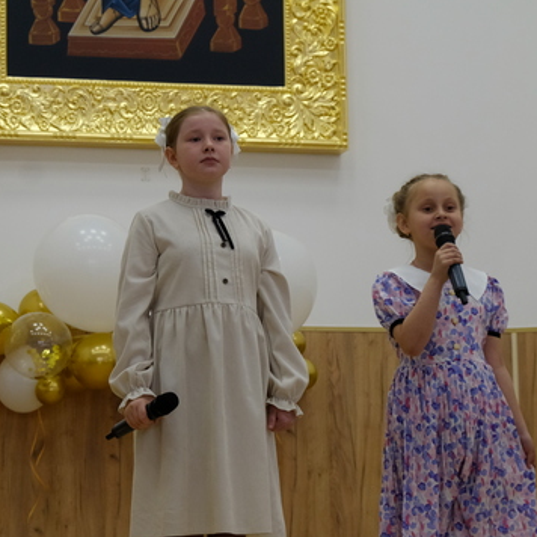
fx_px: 2229
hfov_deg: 13.7
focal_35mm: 127
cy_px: 301
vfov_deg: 13.7
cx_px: 237
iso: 1600
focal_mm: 55
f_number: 7.1
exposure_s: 1/125
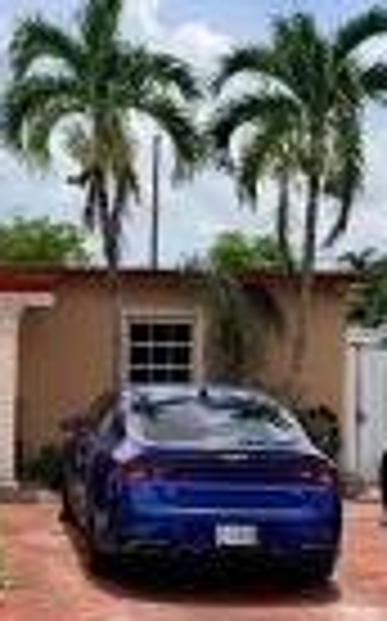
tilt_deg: +1.6
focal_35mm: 74
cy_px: 315
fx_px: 1251
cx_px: 14
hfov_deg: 17.2
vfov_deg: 27.9
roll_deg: -0.8
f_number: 1.78
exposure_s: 1/8130
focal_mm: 6.76
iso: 80
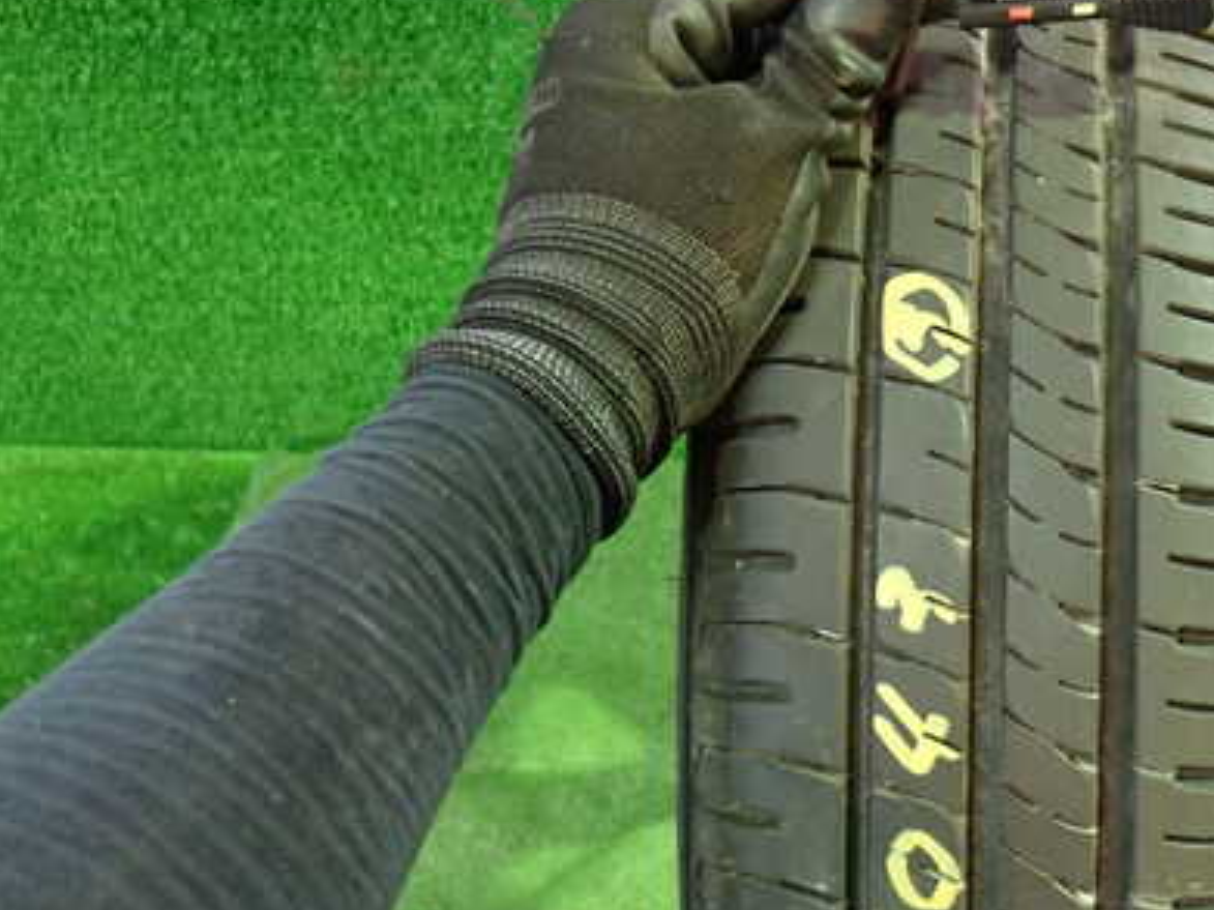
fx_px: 1613
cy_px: 429
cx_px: 823
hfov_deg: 40.7
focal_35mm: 46
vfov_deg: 31.5
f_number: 2.3
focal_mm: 5.4
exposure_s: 1/25
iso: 800
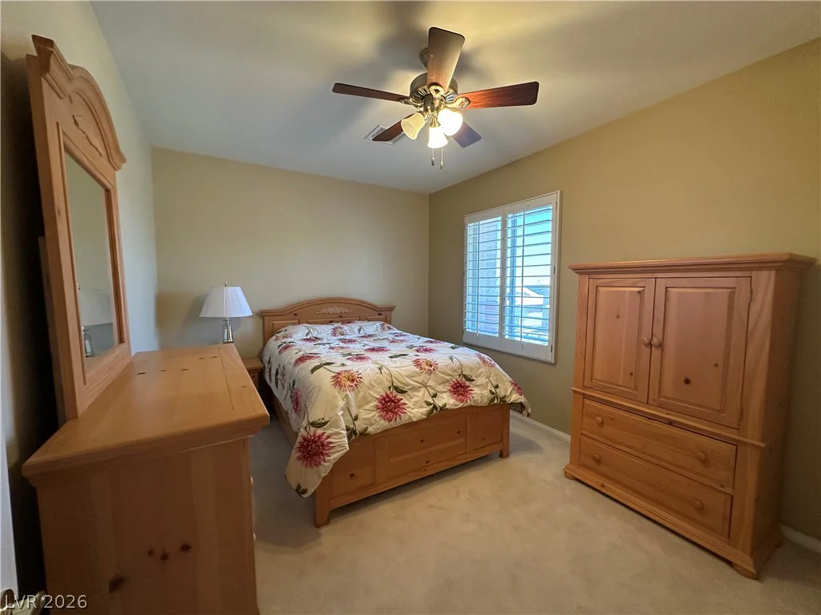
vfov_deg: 85.7
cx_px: 410
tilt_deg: -3.8
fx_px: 332
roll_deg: -0.1
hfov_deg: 102.1
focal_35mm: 14
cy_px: 308
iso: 250
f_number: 2.2
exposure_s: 1/60
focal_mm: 2.22
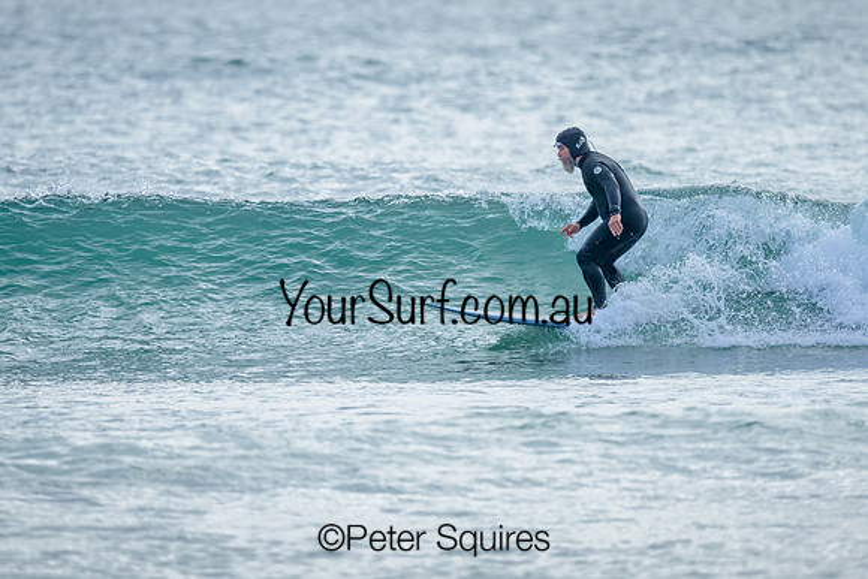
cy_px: 181
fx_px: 26544
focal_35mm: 1101
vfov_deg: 1.3
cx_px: 468
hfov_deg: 1.9
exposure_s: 1/2000
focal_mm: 800
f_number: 6.3
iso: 500
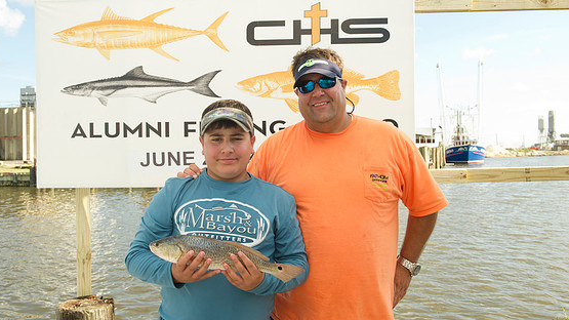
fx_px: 528
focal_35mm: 35
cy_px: 149
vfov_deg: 33.7
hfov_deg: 56.6
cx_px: 275
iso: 400
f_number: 10
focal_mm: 32
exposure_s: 1/160
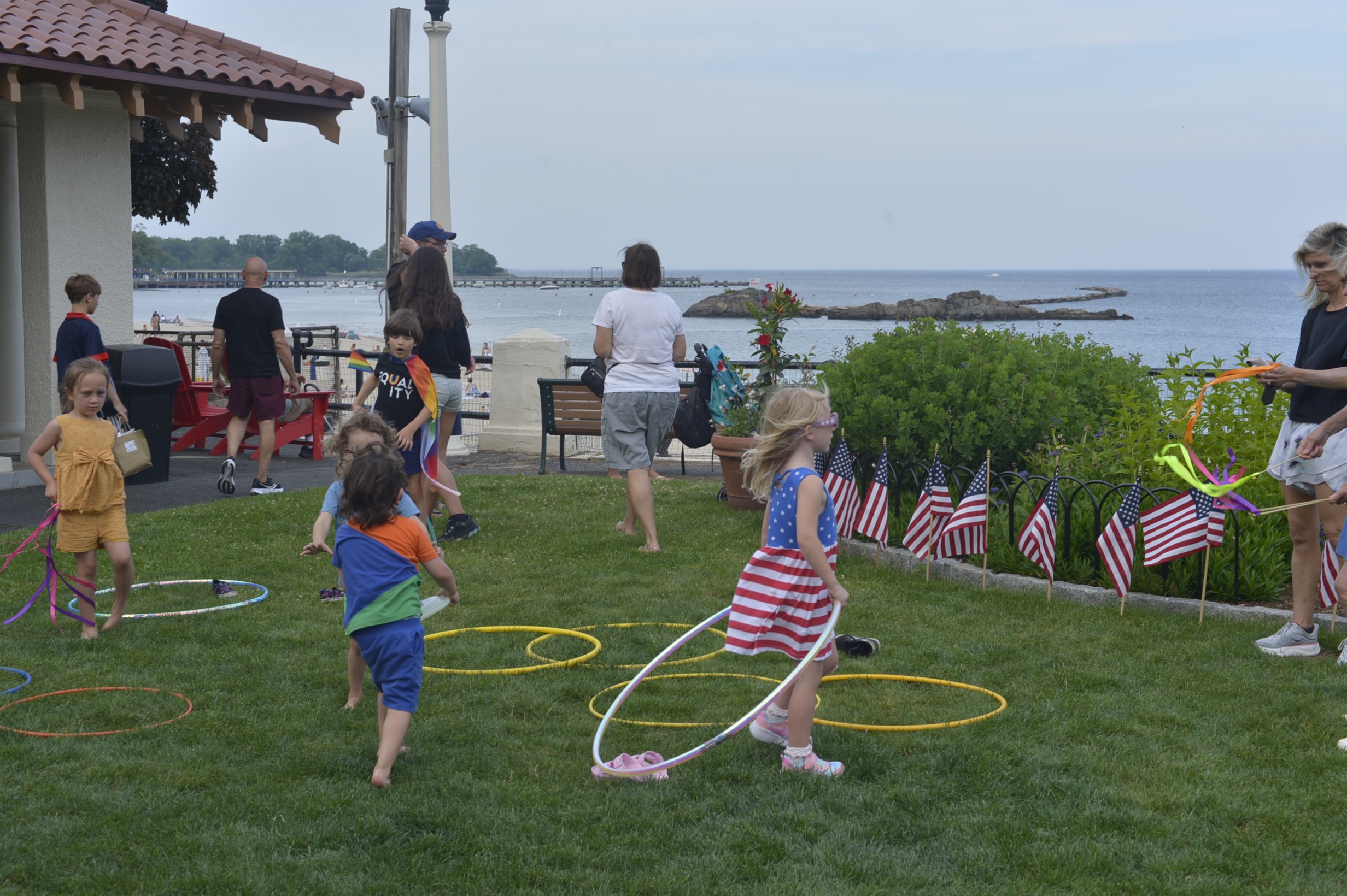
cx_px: 674
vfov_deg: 27.0
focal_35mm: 50
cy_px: 448
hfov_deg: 39.6
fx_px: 1870
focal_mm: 50
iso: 160
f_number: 9.5
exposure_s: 1/180
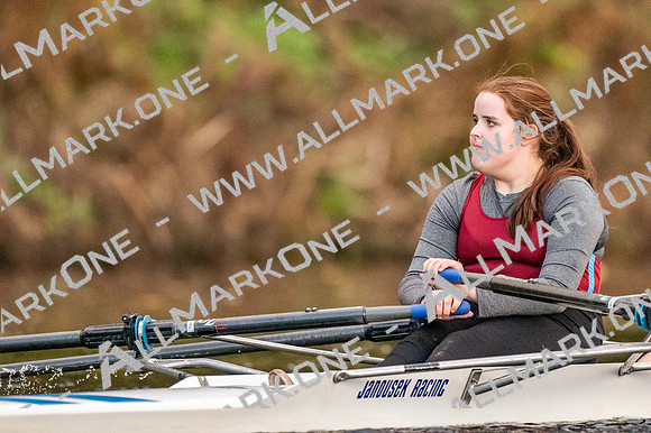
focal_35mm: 900
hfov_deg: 2.3
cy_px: 216
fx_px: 16265
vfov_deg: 1.5
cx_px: 326
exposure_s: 1/2500
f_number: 4
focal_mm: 600
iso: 9000
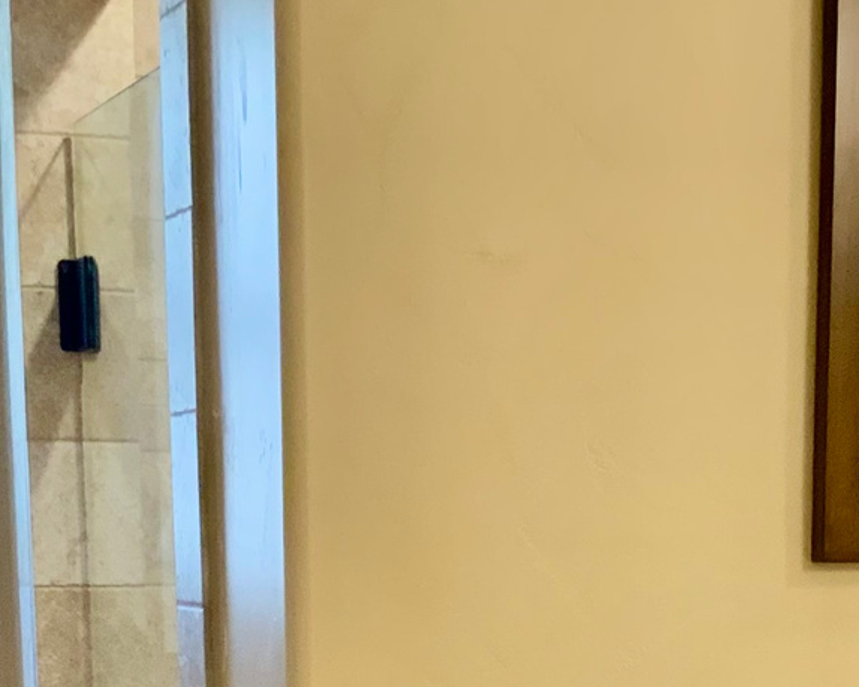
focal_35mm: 101
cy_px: 1066
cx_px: 569
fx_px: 2567
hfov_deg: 18.9
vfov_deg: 14.2
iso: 125
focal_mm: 3
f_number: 1.8
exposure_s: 1/60
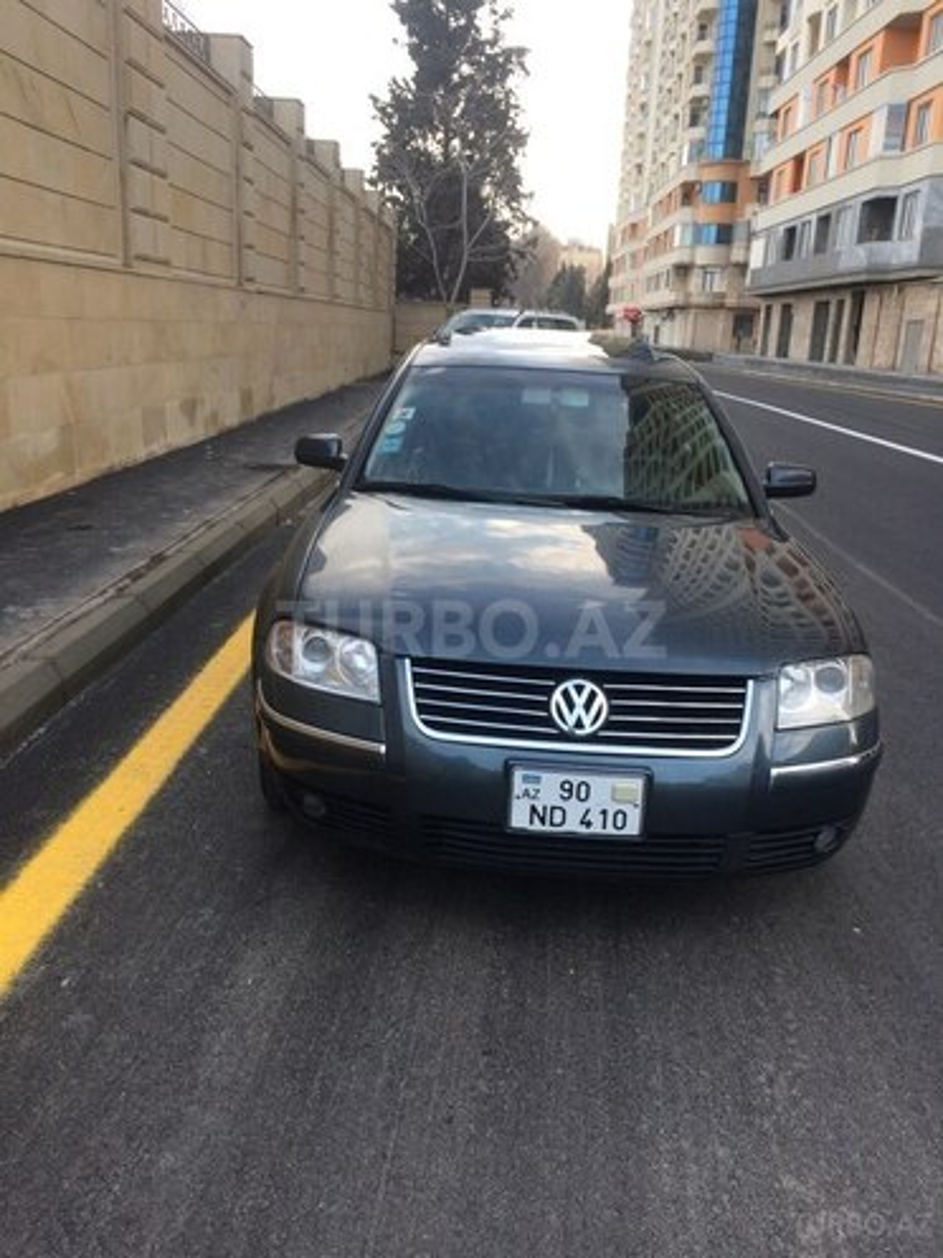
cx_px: 472
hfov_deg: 48.2
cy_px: 629
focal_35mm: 29
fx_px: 1053
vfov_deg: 61.7
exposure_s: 1/208
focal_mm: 4.15
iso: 32
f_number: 2.2
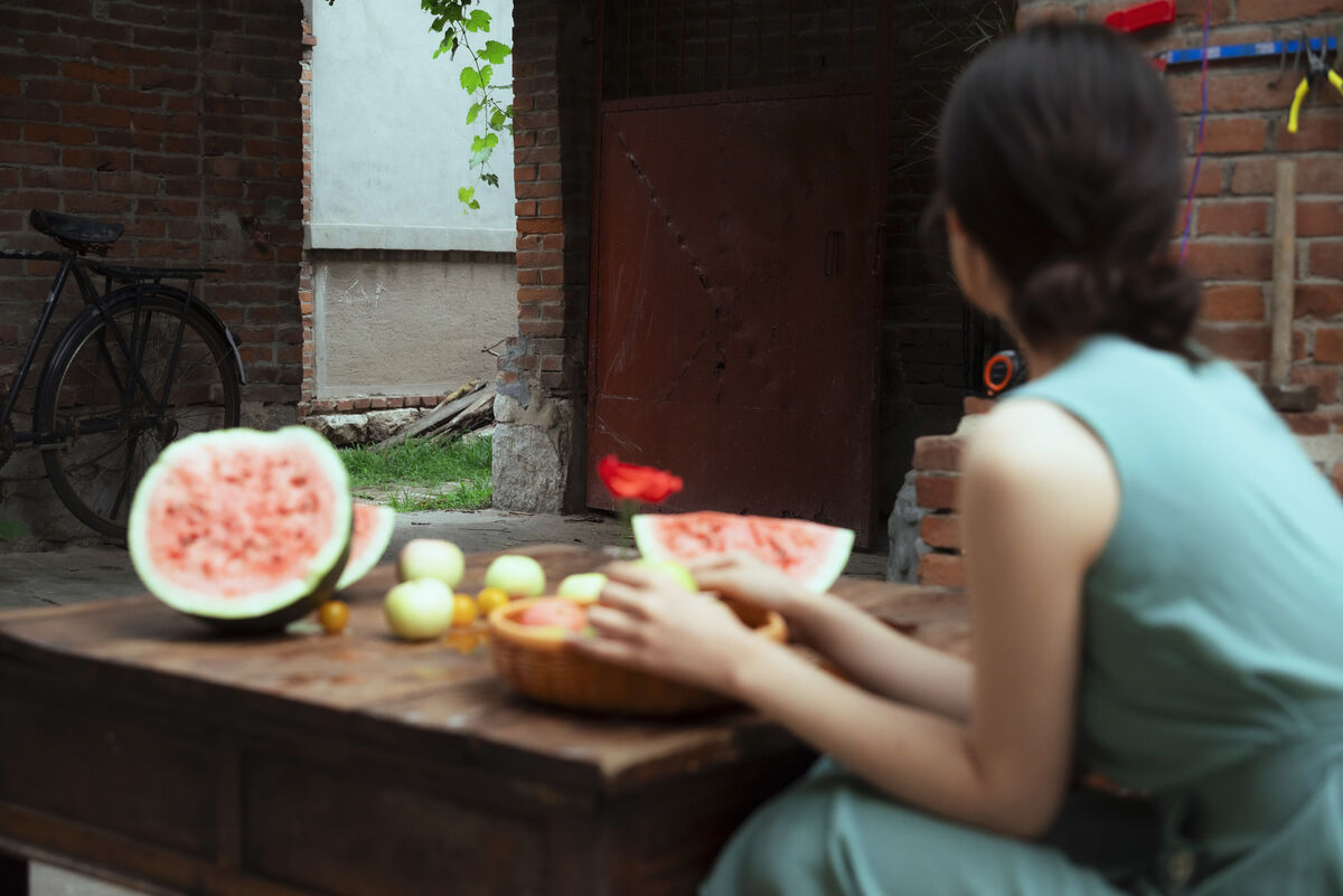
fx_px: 1978
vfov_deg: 25.5
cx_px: 672
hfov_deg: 37.5
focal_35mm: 53
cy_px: 448
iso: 500
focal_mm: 53
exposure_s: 1/125
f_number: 4
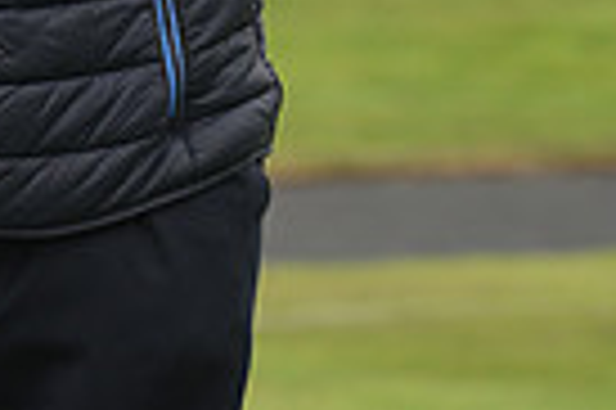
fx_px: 12339
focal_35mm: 722
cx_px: -450
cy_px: -453
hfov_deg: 2.8
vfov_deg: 1.9
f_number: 5.6
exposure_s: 1/400
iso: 1000
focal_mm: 170
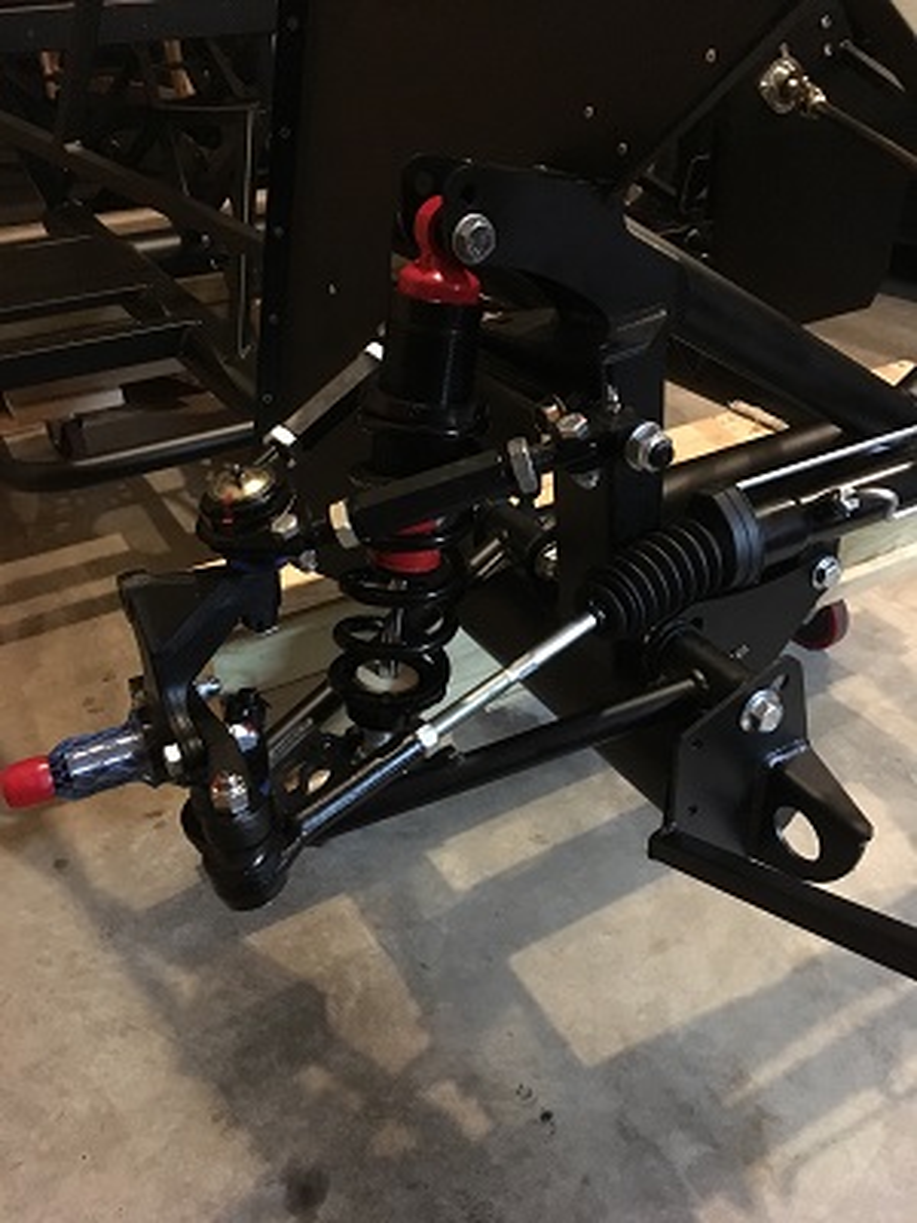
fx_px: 1024
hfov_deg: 48.2
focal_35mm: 29
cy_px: 612
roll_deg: +0.9
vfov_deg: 61.7
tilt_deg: -33.7
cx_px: 458
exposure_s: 1/15
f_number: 2.2
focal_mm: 4.15
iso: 800
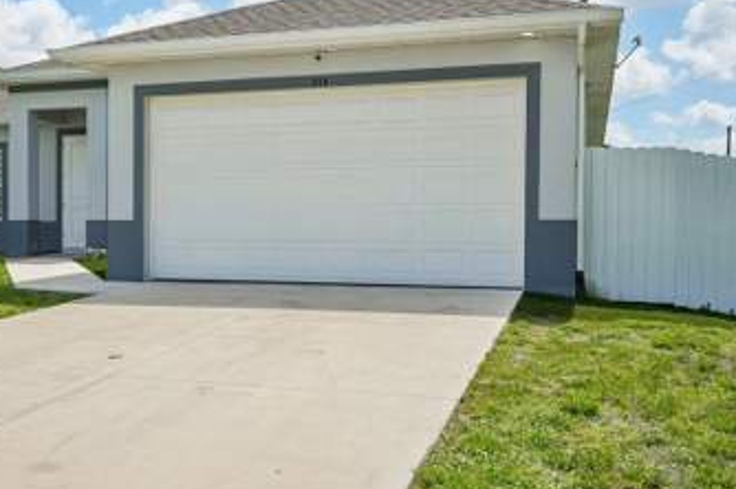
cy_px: 184
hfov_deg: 41.9
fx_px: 940
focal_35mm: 46
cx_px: 214
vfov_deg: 29.1
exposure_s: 1/2000
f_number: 8
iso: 400
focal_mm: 32
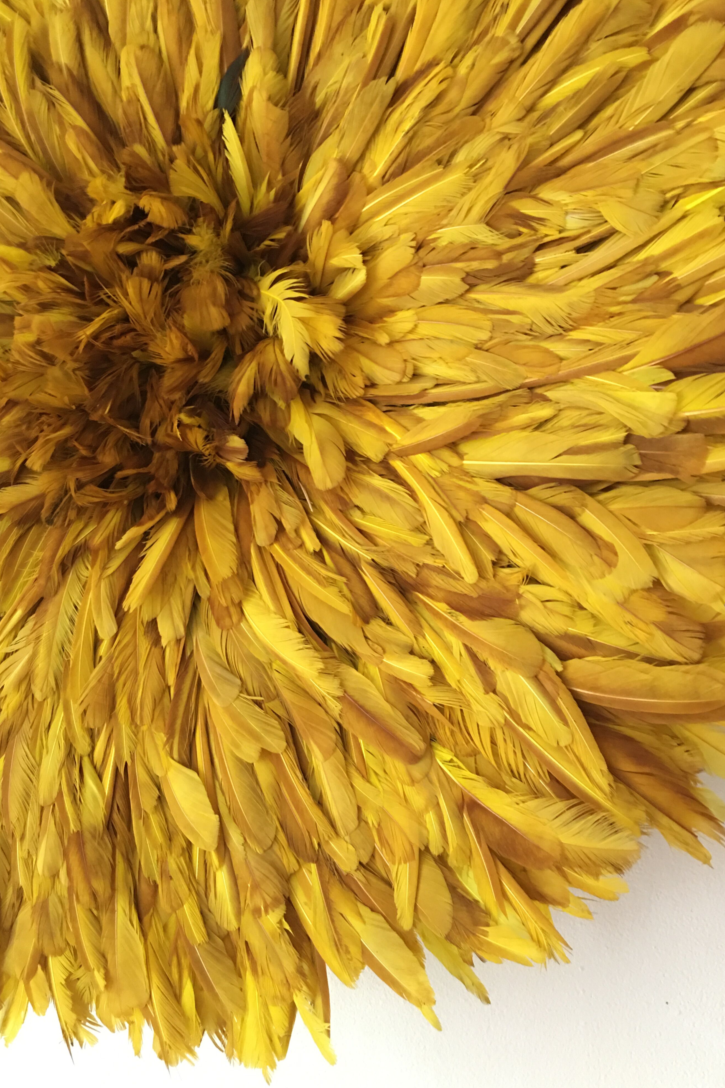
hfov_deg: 42.3
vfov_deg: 60.3
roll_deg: -1.5
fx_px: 936
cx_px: 338
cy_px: 552
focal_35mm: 31
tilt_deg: +7.7
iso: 100
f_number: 2.2
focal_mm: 4.15
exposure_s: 1/8
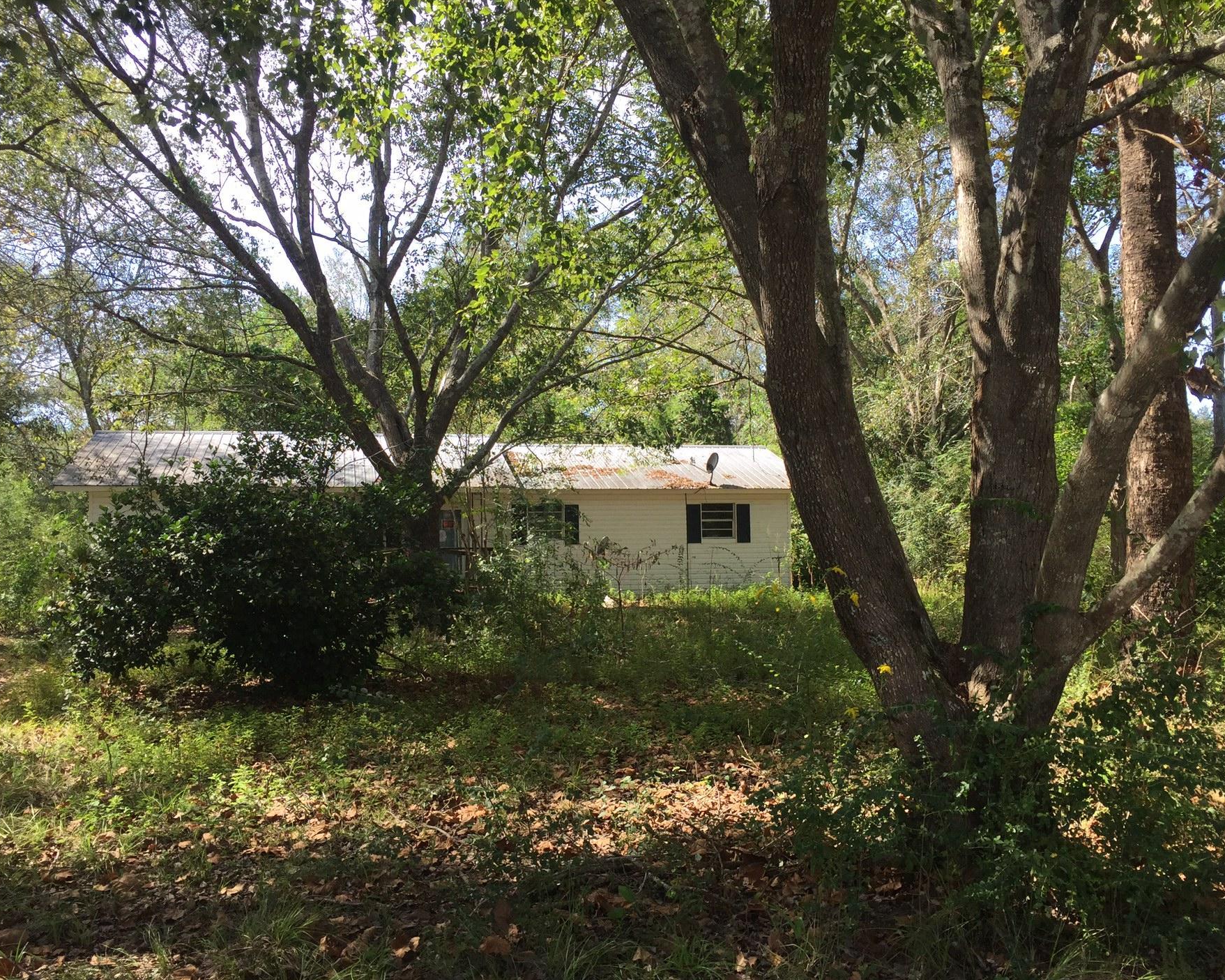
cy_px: 512
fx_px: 1196
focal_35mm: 33
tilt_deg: +3.4
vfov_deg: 44.5
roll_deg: -0.2
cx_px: 603
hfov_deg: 54.2
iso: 32
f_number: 2.2
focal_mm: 4.15
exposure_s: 1/430
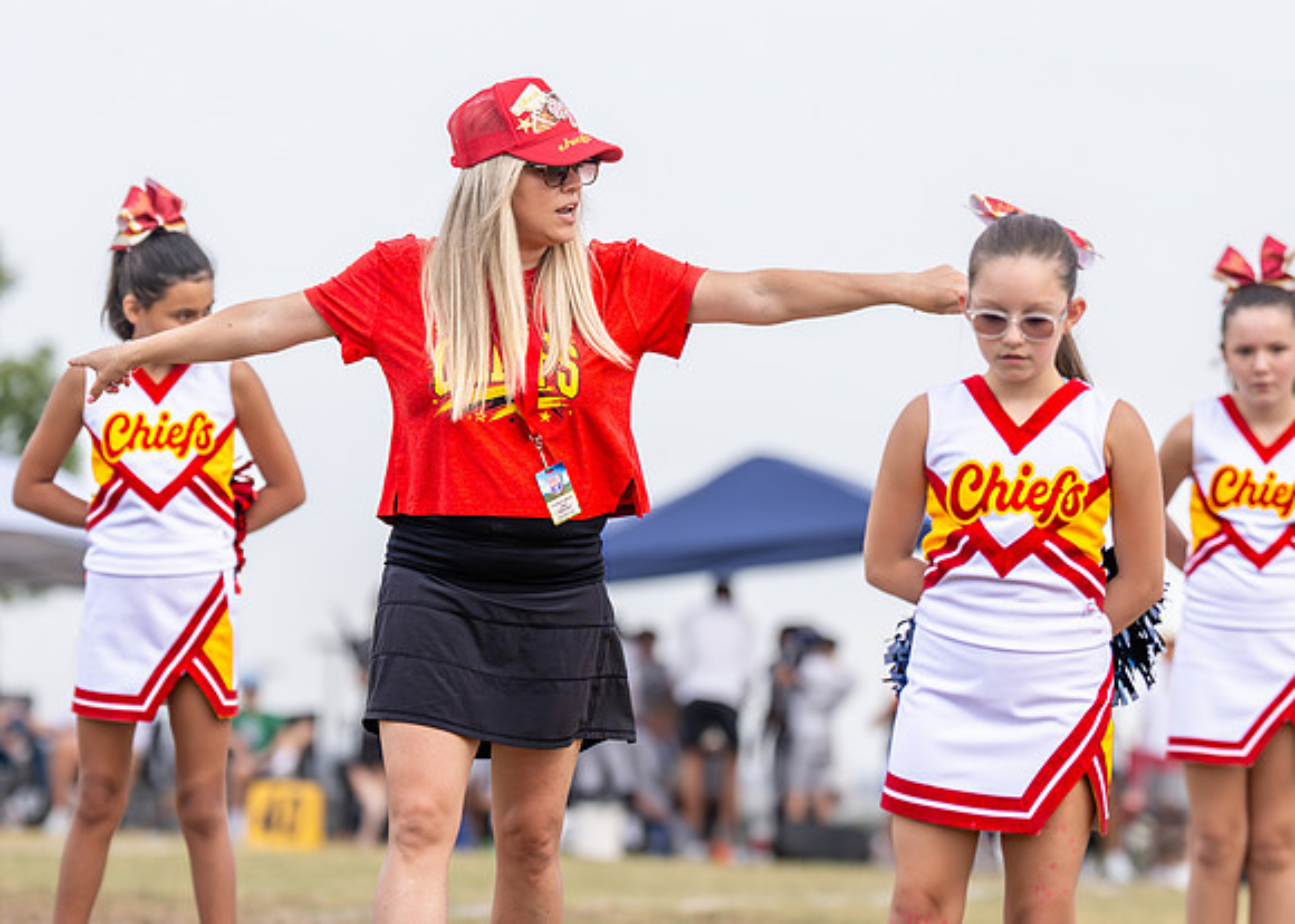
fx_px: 9131
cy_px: 465
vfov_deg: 5.8
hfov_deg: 8.1
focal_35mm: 248
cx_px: 571
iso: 160
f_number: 2.8
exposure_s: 1/1250
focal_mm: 130
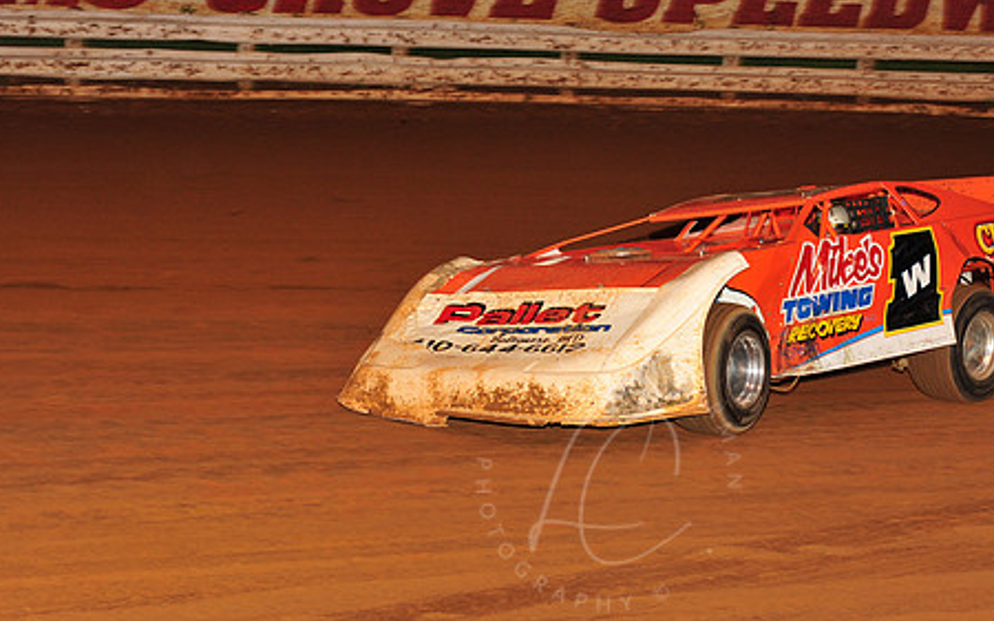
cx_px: 607
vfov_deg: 11.6
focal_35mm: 113
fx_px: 3060
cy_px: 274
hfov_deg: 18.4
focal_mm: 86
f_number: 7.1
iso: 1000
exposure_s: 1/320
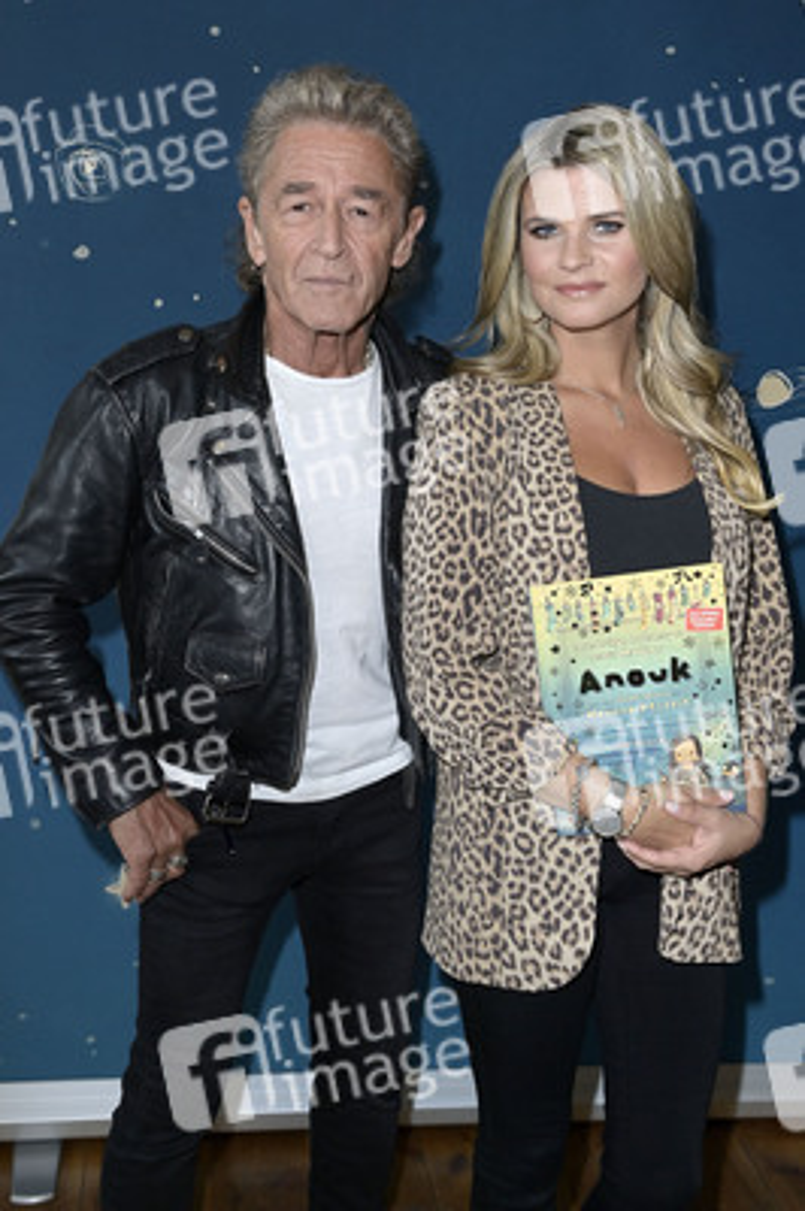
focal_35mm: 42
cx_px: 402
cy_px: 606
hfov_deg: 31.8
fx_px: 1411
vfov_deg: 46.4
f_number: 5
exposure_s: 1/250
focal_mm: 42
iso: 1000
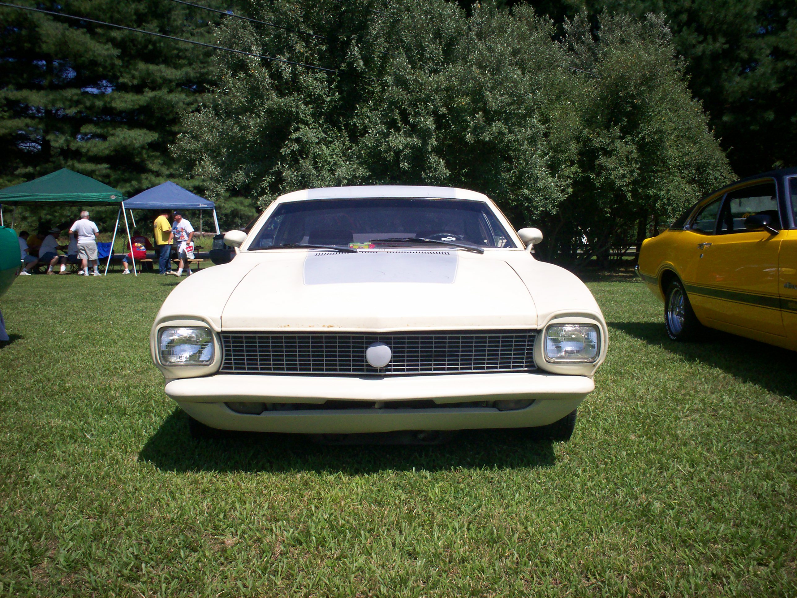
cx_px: 398
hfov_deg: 51.4
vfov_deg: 39.7
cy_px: 299
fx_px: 829
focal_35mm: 36
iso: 100
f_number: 4.5
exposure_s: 1/786
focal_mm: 6
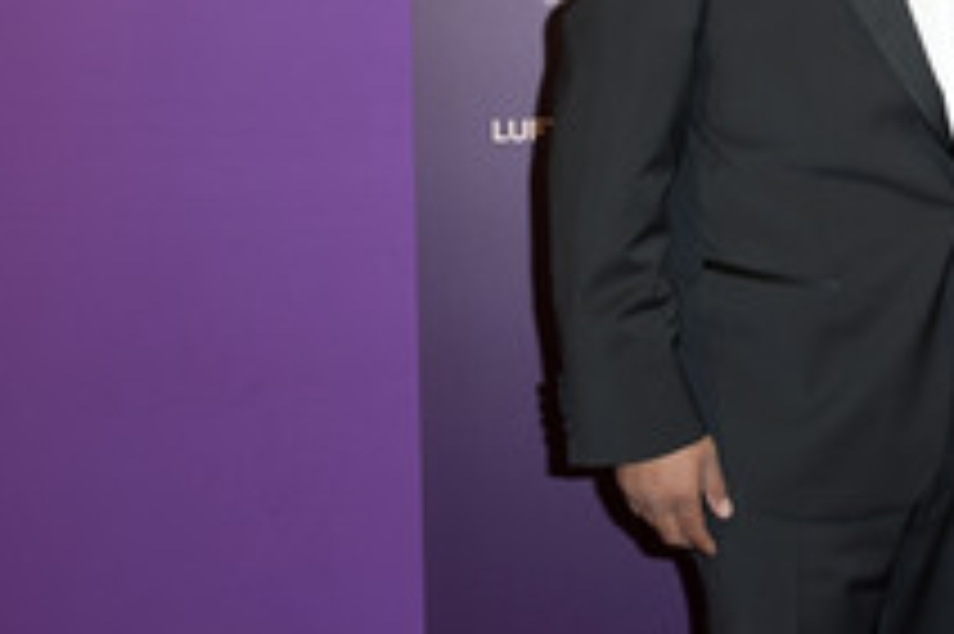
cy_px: -22
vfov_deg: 19.3
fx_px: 1801
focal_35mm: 68
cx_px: 983
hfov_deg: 27.7
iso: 640
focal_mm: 32
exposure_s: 1/250
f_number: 5.6
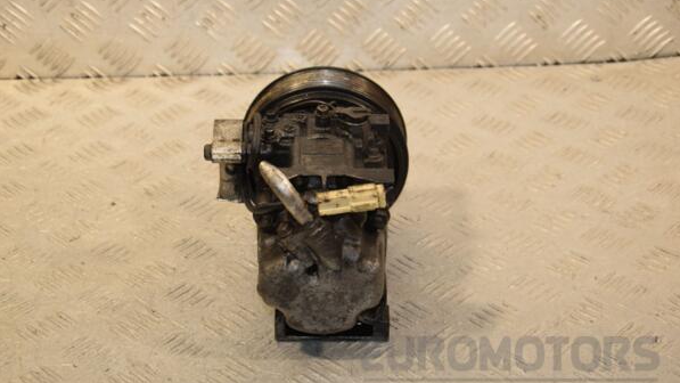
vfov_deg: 15.3
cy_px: 202
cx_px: 339
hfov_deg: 26.8
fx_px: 1425
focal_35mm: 79
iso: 800
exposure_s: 1/200
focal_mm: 50
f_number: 7.1
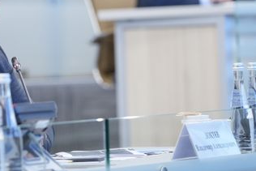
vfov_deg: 3.4
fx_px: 2846
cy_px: -1
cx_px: -8
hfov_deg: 5.1
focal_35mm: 400
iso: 2000
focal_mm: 181
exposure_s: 1/125
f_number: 3.5
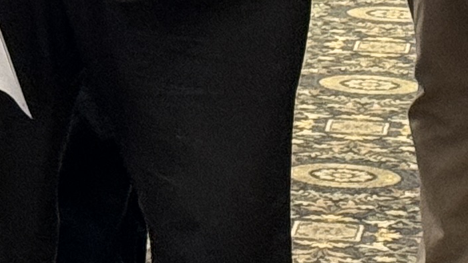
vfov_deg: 3.9
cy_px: -519
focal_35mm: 301
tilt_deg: -2.1
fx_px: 3735
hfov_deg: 6.9
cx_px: -450
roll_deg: -0.2
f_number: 1.78
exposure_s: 1/40
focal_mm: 6.86
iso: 250
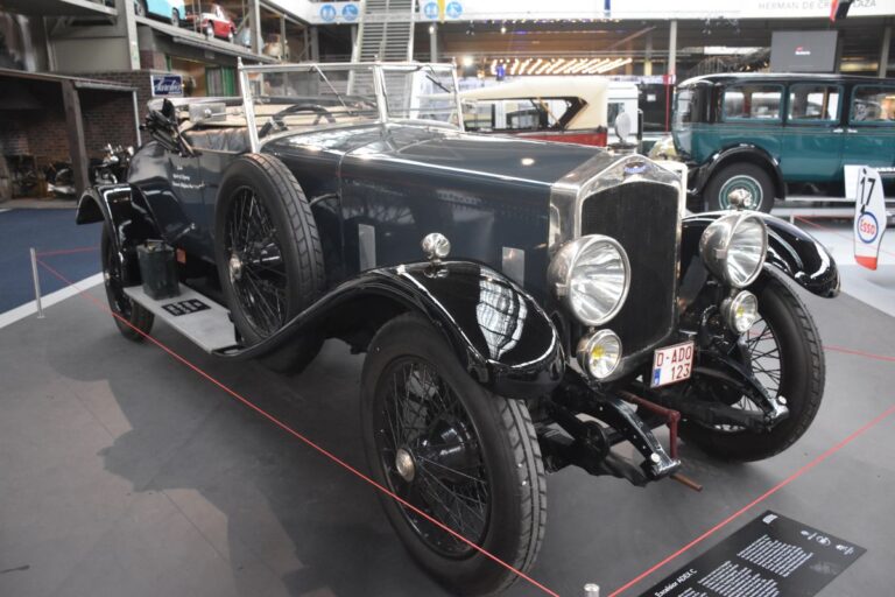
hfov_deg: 61.9
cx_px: 448
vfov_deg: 43.6
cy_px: 298
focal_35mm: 30
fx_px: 746
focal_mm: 20
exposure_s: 1/125
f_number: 3.5
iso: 2000
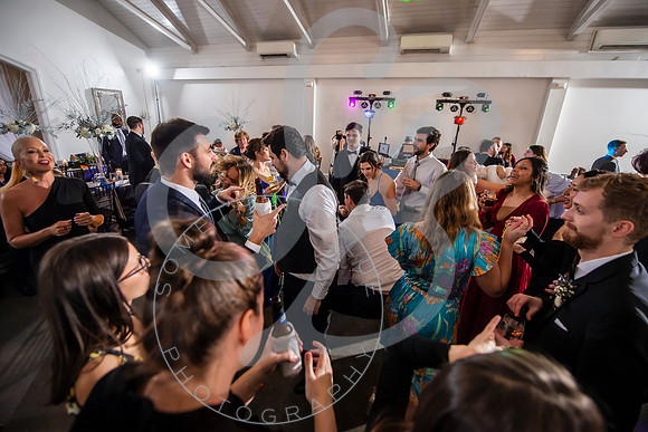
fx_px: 262
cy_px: 216
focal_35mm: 15
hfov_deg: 102.2
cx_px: 322
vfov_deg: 79.1
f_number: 2.8
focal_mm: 14
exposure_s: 1/160
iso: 1600
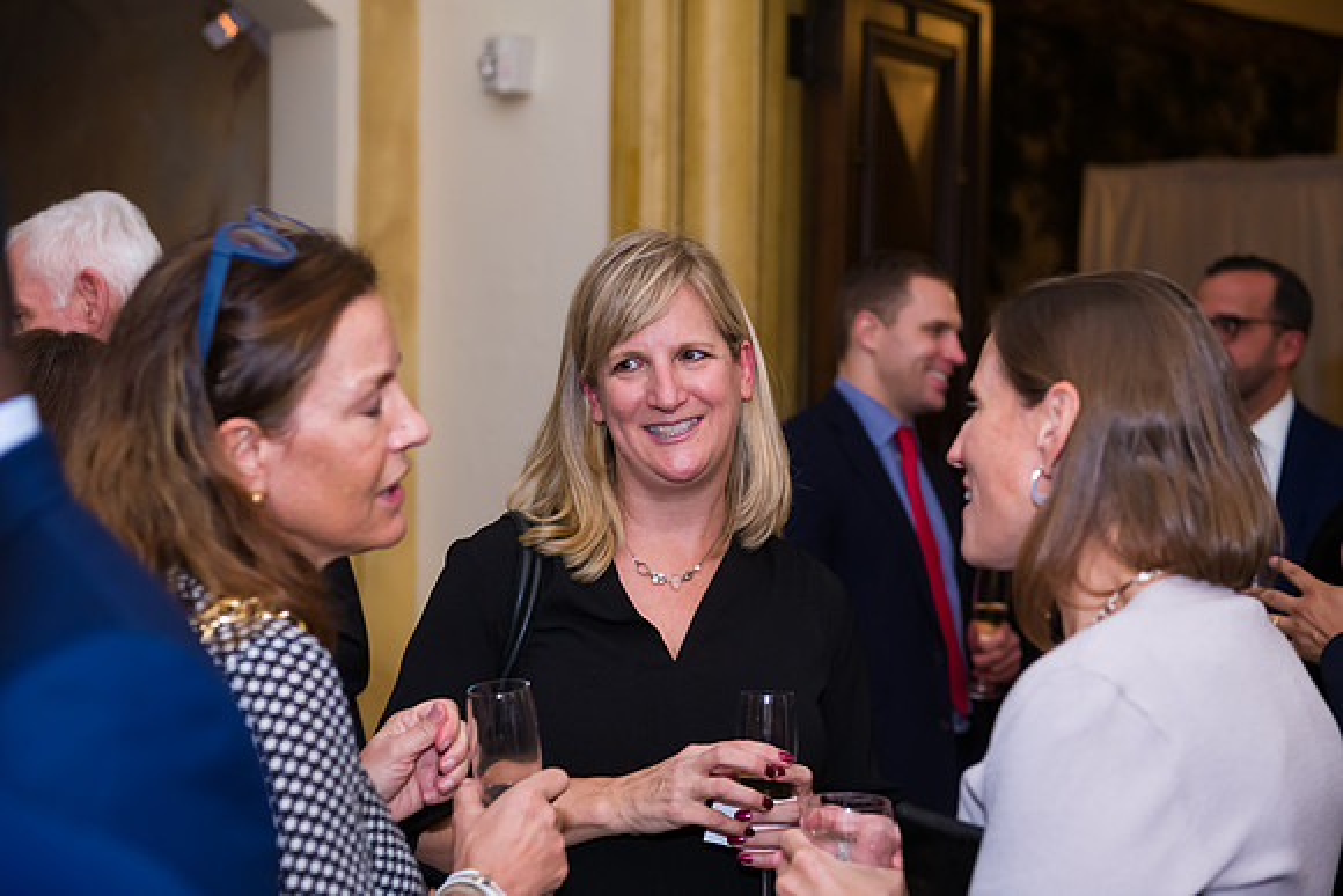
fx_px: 2164
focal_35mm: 58
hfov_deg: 34.5
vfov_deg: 23.4
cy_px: 448
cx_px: 672
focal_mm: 58
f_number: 3.5
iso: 1000
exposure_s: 1/100
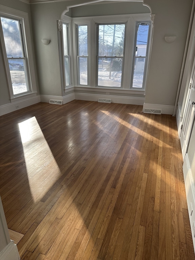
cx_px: 98
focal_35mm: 24
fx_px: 180
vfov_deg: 71.6
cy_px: 130
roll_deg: -0.3
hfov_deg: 56.8
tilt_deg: -22.7
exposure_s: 1/663
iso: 80
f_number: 1.78
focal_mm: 6.86
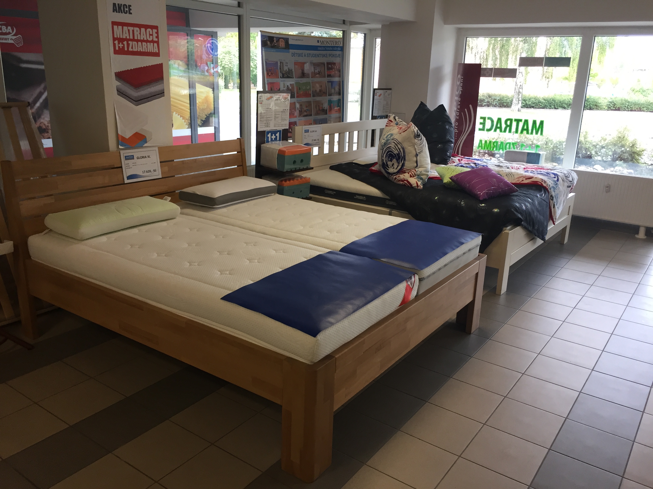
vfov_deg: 48.2
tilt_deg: -16.9
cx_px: 326
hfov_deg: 61.7
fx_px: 547
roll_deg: -2.3
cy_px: 244
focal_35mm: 29
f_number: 2.2
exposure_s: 1/33
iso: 40
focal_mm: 4.15
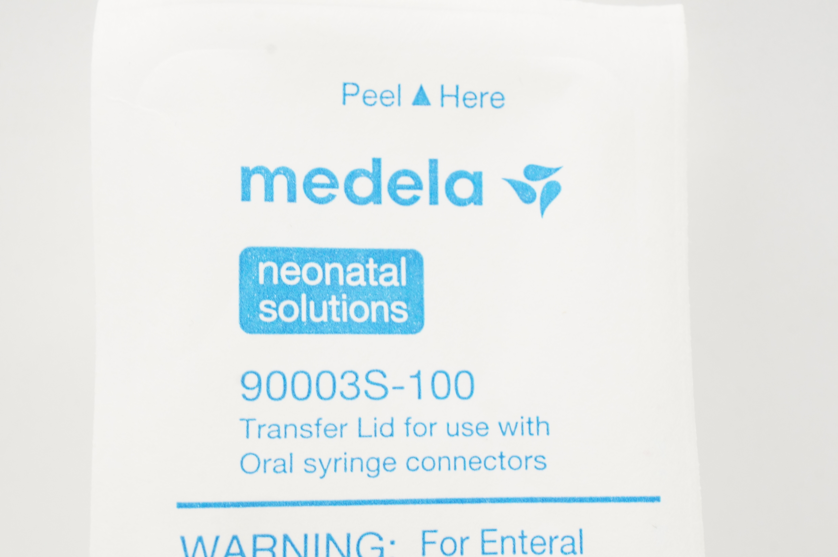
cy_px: 278
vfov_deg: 16.5
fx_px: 1918
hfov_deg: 24.6
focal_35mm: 82
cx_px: 419
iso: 800
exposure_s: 1/20
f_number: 11
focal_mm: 55
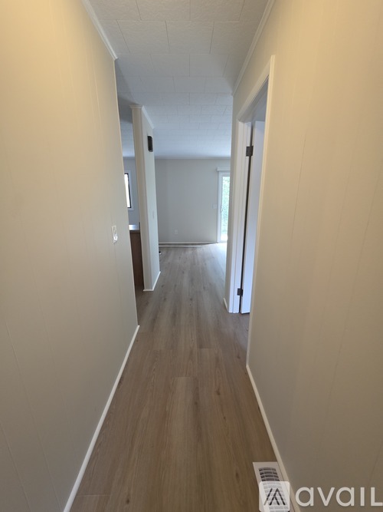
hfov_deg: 89.9
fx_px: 192
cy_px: 256
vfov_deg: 106.2
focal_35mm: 13
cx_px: 192
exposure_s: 1/120
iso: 250
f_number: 1.9
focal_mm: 2.2
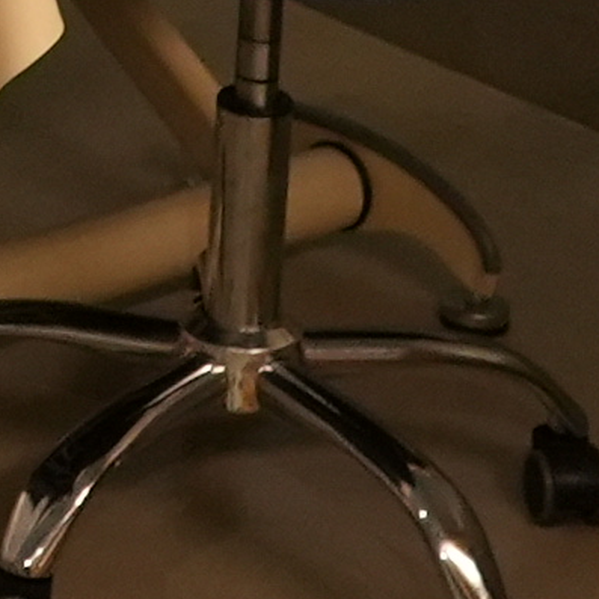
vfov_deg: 7.6
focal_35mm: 218
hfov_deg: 7.5
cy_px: -727
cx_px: -890
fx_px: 4268
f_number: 5
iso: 4000
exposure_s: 1/160
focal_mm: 24
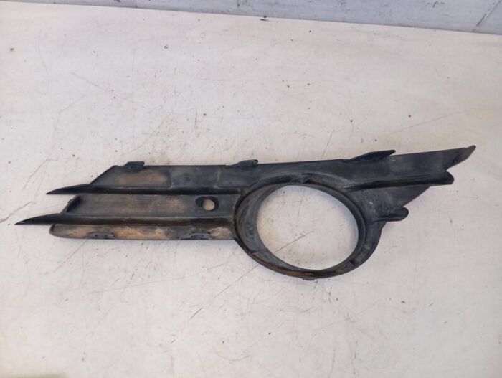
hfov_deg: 63.4
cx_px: 251
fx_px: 407
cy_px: 189
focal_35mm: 28
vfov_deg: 49.9
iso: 659
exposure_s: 1/33.3
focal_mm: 4.22
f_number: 1.8
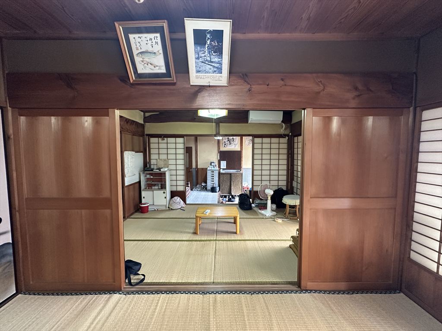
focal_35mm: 14
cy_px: 166
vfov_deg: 85.7
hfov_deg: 102.1
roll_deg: -0.1
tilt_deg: -3.5
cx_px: 221
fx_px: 179
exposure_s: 1/60
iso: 400
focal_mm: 2.22
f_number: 2.2
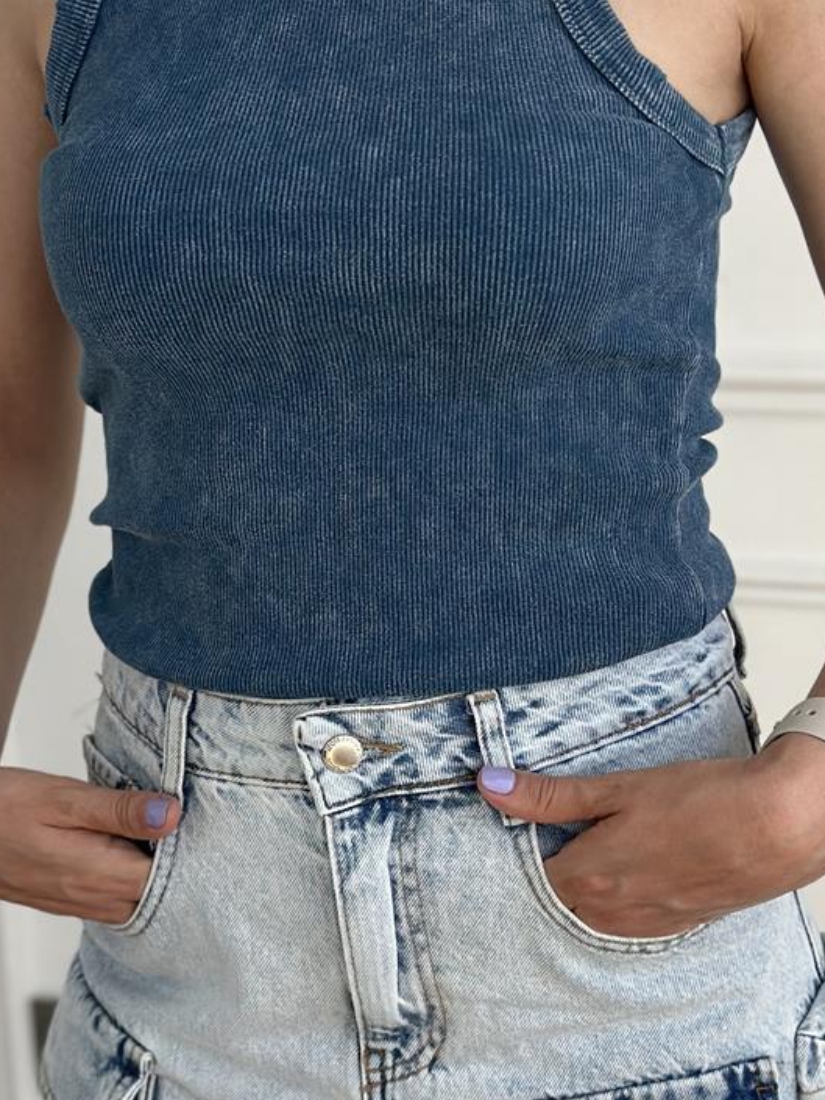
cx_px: 317
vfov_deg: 20.8
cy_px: 702
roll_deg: +2.8
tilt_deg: -17.6
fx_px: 2986
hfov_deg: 15.7
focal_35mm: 94
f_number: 1.78
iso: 80
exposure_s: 1/506
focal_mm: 6.86
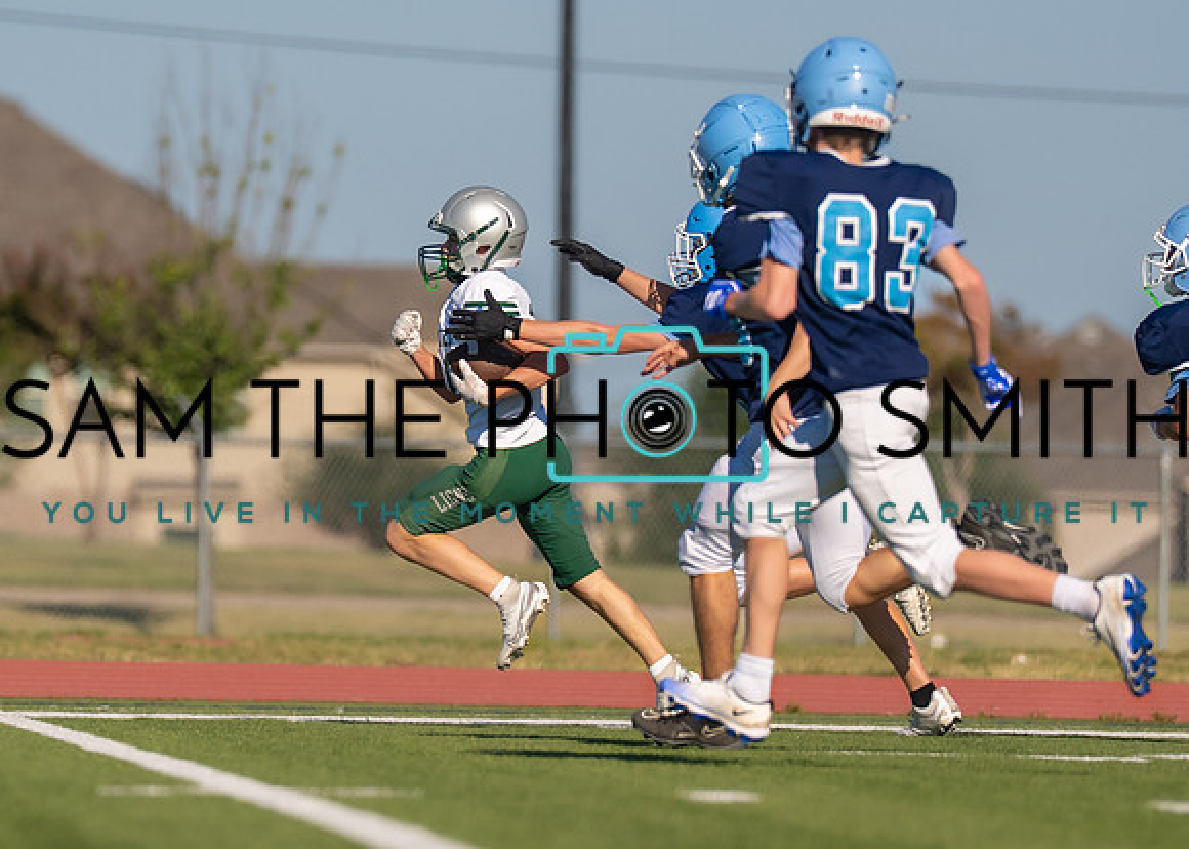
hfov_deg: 4.0
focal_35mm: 505
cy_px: 462
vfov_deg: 2.8
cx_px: 358
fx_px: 17064
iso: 200
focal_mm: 200
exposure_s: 1/6400
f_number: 2.8
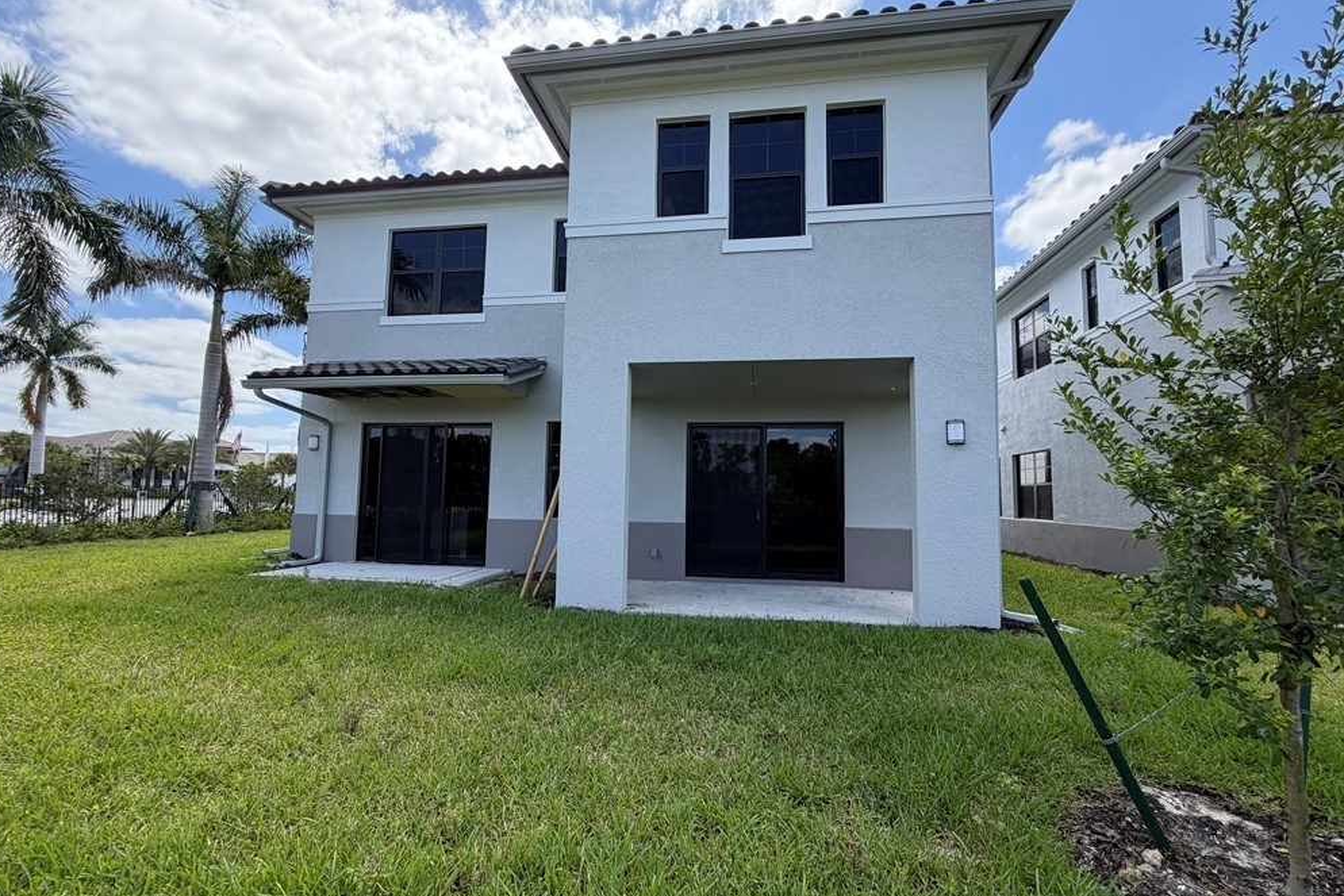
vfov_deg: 77.3
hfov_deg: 100.4
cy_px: 451
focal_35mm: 15
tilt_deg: +4.5
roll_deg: -1.1
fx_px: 560
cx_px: 675
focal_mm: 2.22
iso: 40
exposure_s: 1/664
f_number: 2.2
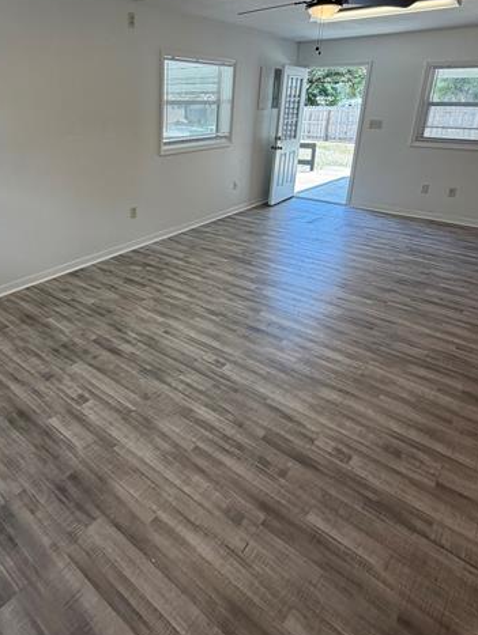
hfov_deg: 57.6
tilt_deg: -18.7
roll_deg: -1.1
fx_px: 423
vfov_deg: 72.7
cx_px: 159
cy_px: 241
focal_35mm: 23
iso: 80
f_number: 2.2
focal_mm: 2.22
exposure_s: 1/120
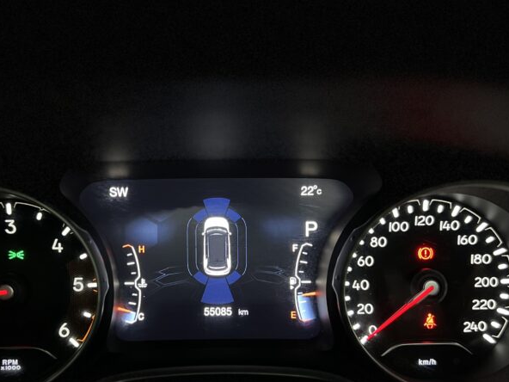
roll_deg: -0.2
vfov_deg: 32.0
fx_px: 662
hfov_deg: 41.9
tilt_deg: -26.1
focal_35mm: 45
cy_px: 248
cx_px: 203
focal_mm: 5.7
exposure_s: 1/40
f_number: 1.5
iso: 640
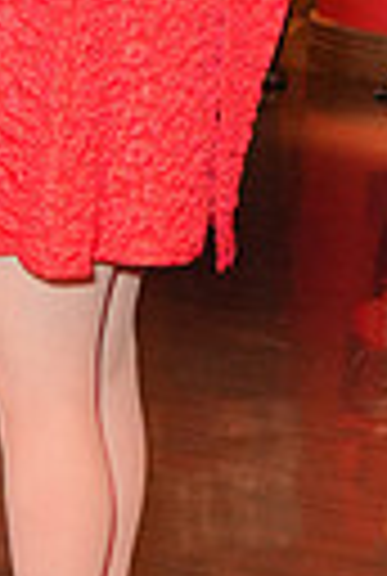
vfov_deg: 13.2
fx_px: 2390
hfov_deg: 8.9
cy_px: -180
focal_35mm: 149
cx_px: -268
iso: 4000
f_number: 4
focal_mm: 33
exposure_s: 1/200
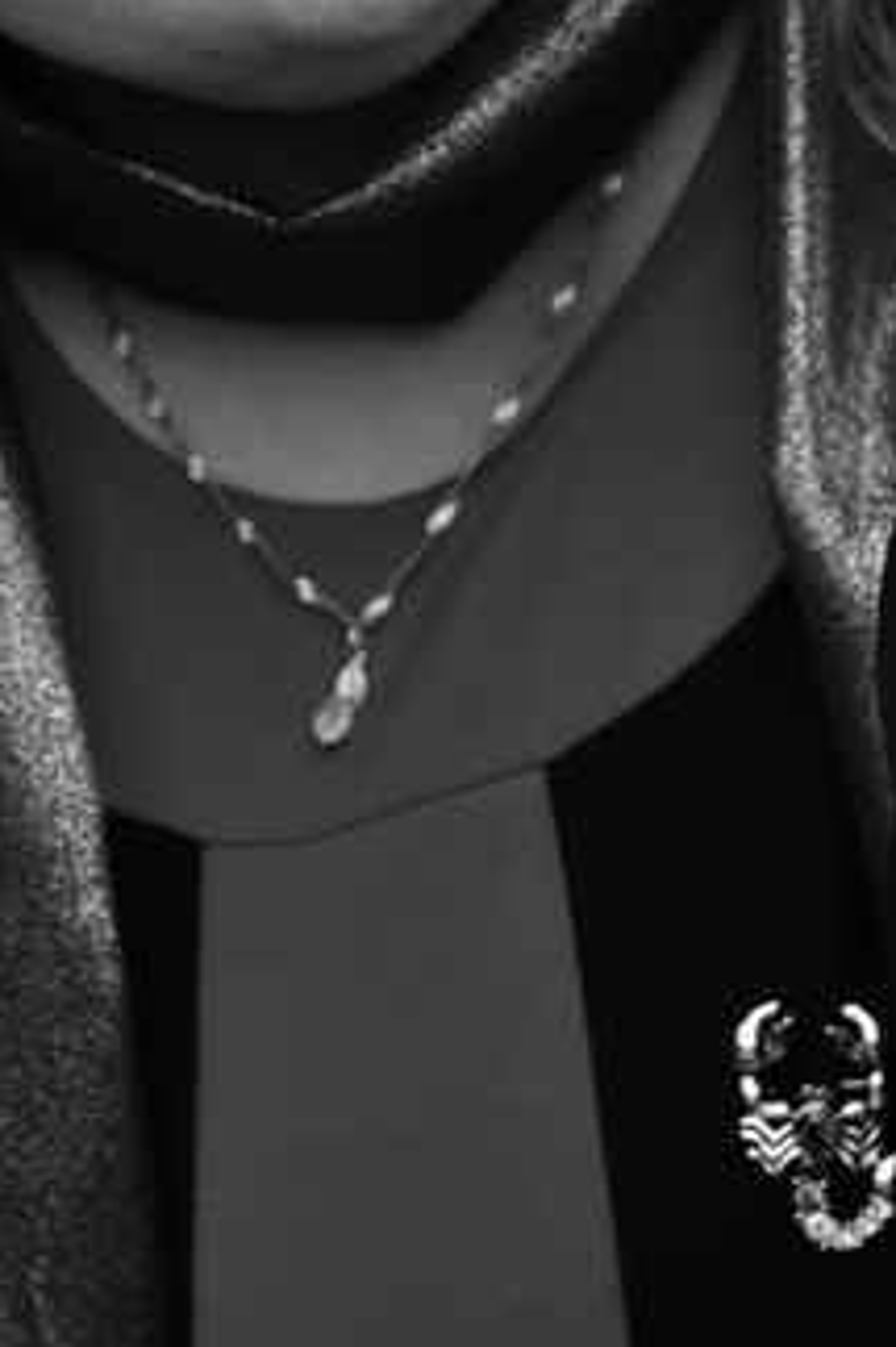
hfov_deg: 6.6
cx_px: 202
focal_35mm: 209
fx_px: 7810
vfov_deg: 9.8
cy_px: 192
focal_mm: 50
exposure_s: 1/50
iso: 100
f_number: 3.2
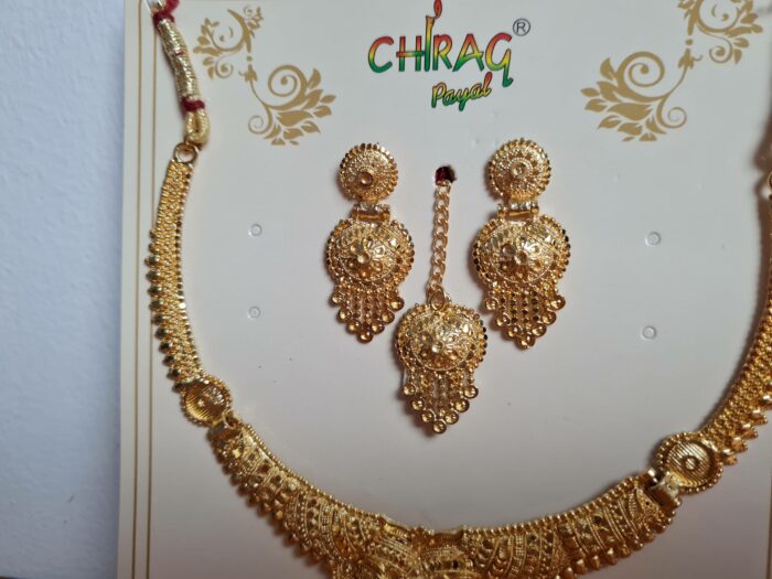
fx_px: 580
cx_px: 386
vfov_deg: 53.1
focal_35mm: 26
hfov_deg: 67.3
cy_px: 290
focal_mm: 5.4
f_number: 1.8
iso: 125
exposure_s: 1/120
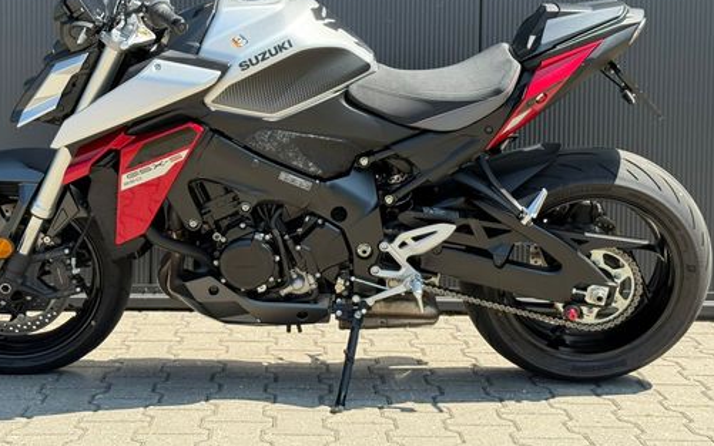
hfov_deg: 31.5
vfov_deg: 19.9
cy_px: 115
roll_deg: -1.3
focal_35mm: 65
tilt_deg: -1.9
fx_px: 1265
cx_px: 319
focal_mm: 6.76
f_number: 1.78
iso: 80
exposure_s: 1/1513
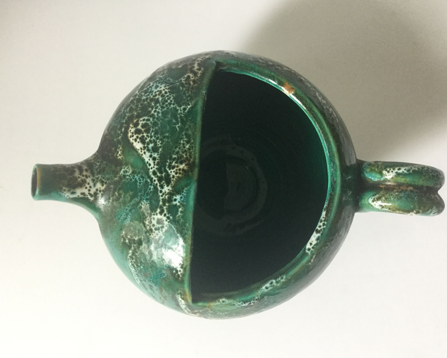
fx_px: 437
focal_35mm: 33
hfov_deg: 54.2
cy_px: 181
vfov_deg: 44.5
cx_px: 229
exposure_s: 1/33
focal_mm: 3.3
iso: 125
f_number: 2.4
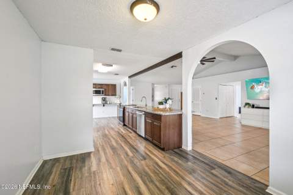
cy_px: 98
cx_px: 146
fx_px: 122
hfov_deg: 100.4
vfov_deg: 77.2
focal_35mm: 15
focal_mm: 10
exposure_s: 1/8
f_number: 8
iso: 400
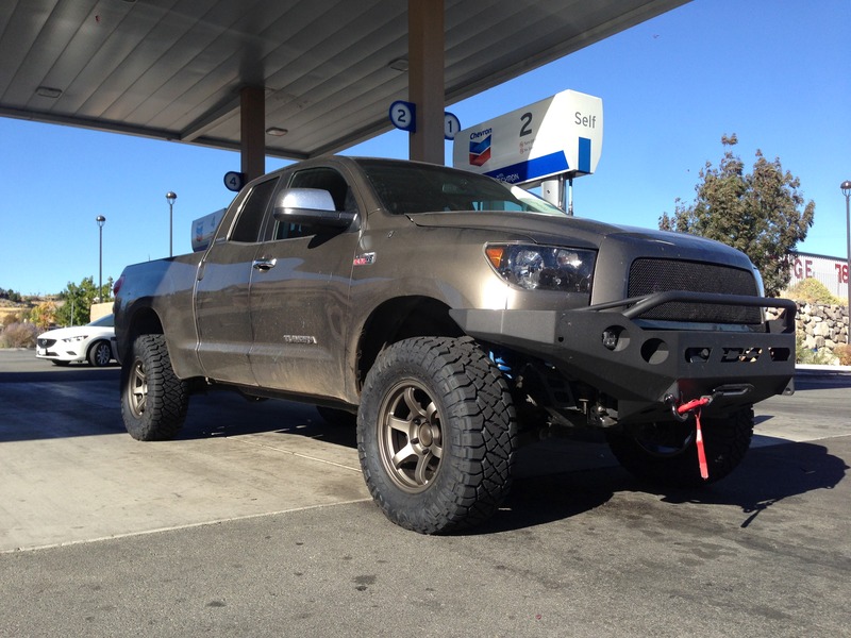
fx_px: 811
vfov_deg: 42.9
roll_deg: +0.7
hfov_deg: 55.4
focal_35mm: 33
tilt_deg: +0.3
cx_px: 426
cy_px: 319
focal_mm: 4.12
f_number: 2.4
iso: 50
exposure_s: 1/834
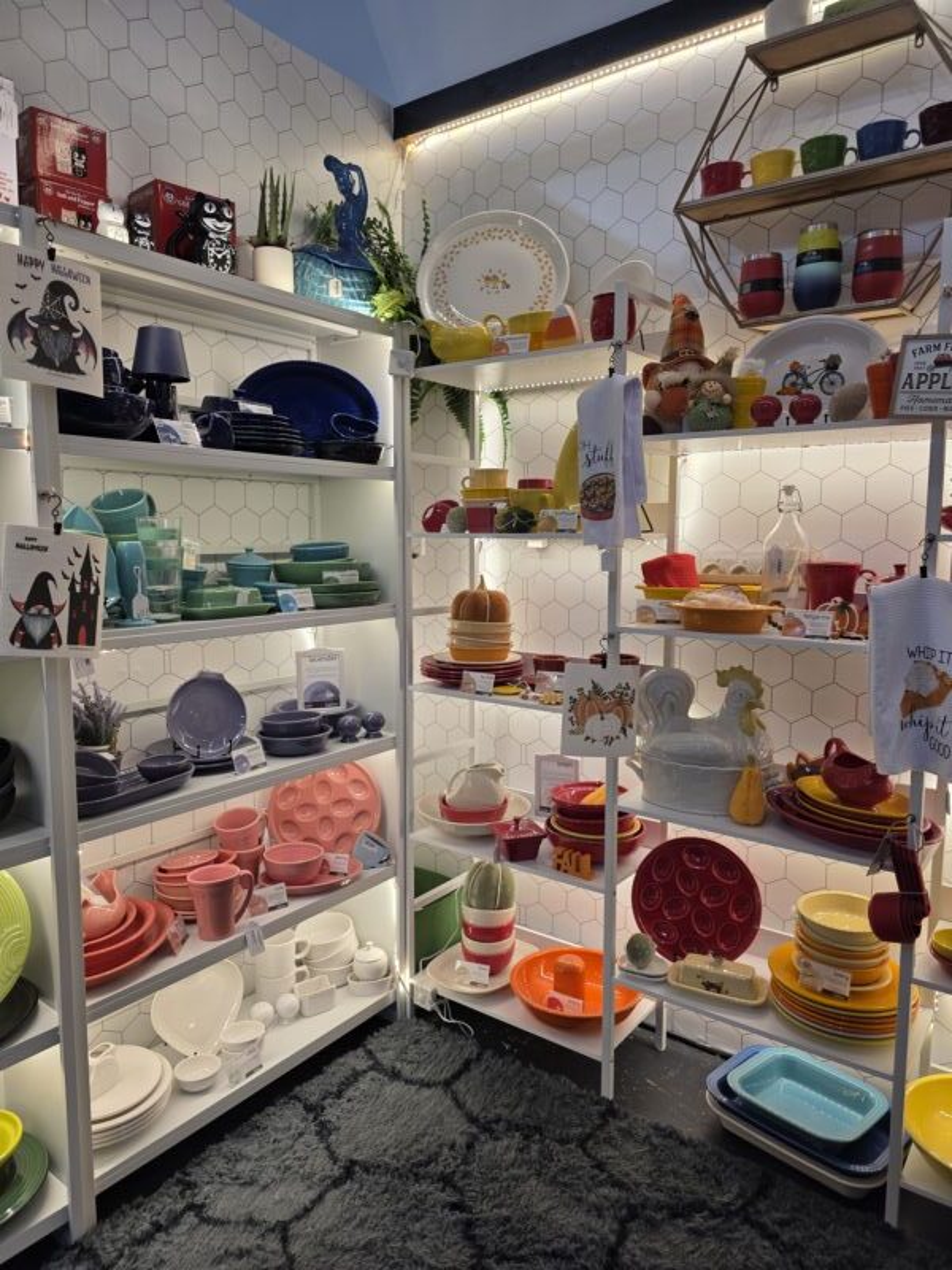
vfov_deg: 73.9
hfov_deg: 58.9
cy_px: 635
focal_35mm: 23
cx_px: 476
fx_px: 843
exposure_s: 1/120
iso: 80
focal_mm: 6.3
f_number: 1.7
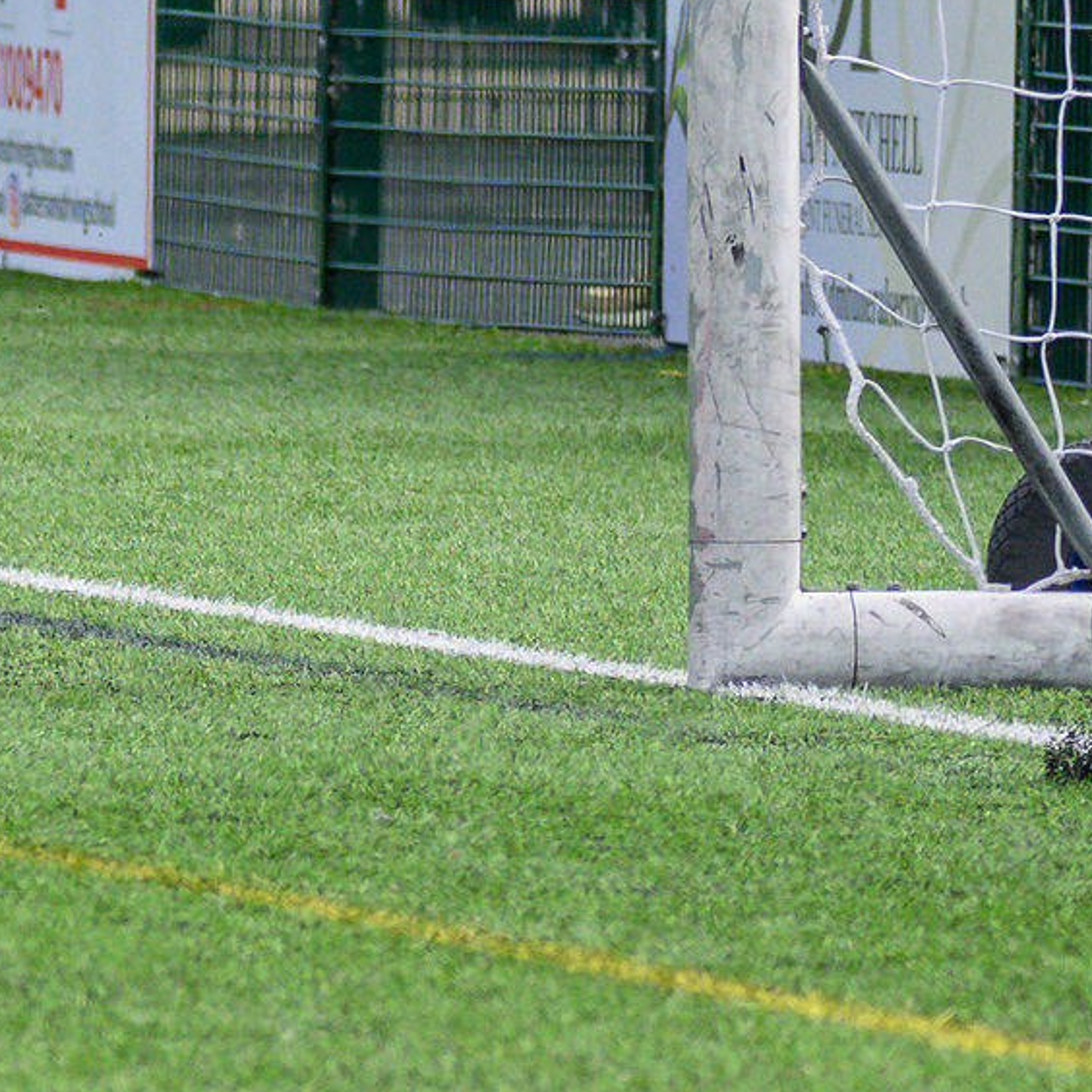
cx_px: -743
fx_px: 39474
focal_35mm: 1106
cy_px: -114
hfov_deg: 1.6
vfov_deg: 1.6
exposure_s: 1/1600
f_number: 4.8
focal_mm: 150
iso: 640
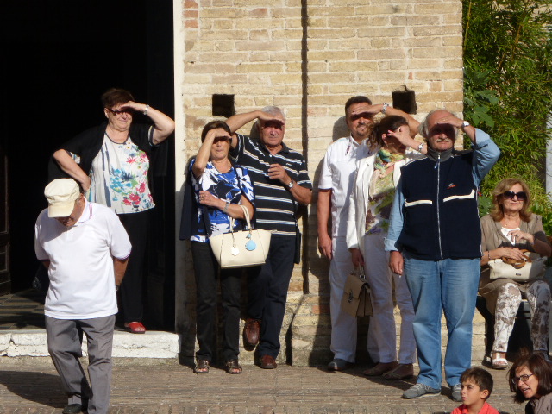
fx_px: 3078
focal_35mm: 193
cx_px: 276
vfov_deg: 7.7
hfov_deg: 10.2
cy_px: 207
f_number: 5.4
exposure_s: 1/640
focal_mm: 31.3
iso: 100
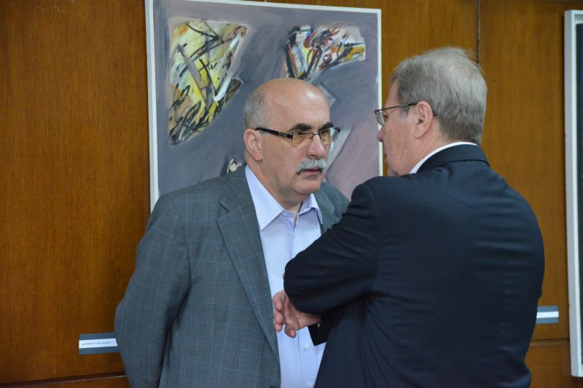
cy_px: 194
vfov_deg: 13.0
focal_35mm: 105
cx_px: 292
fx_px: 1700
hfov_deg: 19.5
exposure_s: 1/160
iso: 5000
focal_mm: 105
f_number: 5
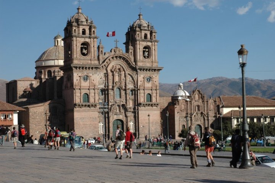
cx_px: 138
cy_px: 92
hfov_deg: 33.4
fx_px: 458
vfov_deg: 22.6
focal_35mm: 60
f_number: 11
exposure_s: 1/250
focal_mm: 40
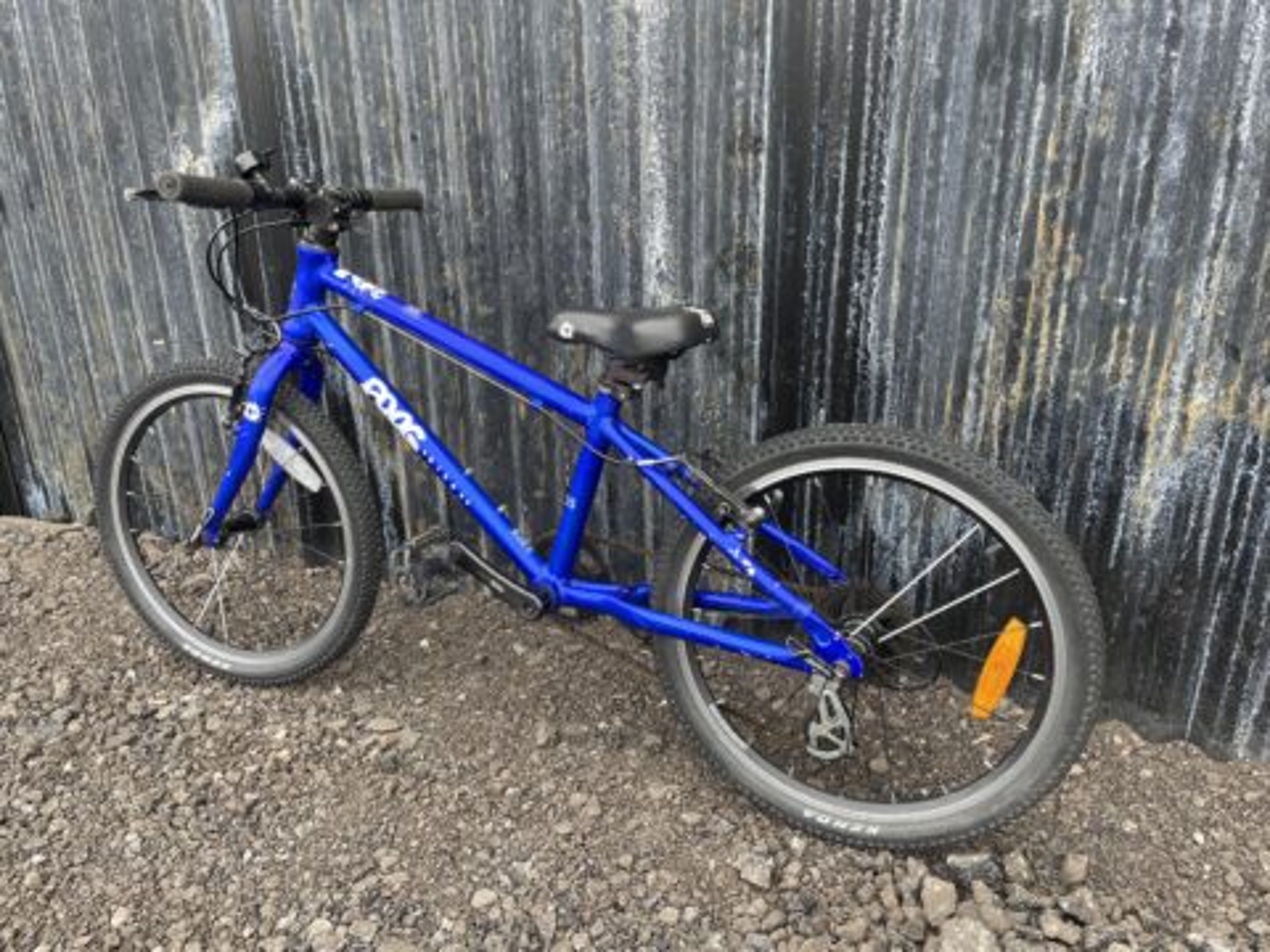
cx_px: 635
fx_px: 954
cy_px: 476
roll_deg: +2.0
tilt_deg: -20.3
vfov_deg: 53.1
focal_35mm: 26
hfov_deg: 67.3
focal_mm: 4.2
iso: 32
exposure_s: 1/163
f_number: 1.6
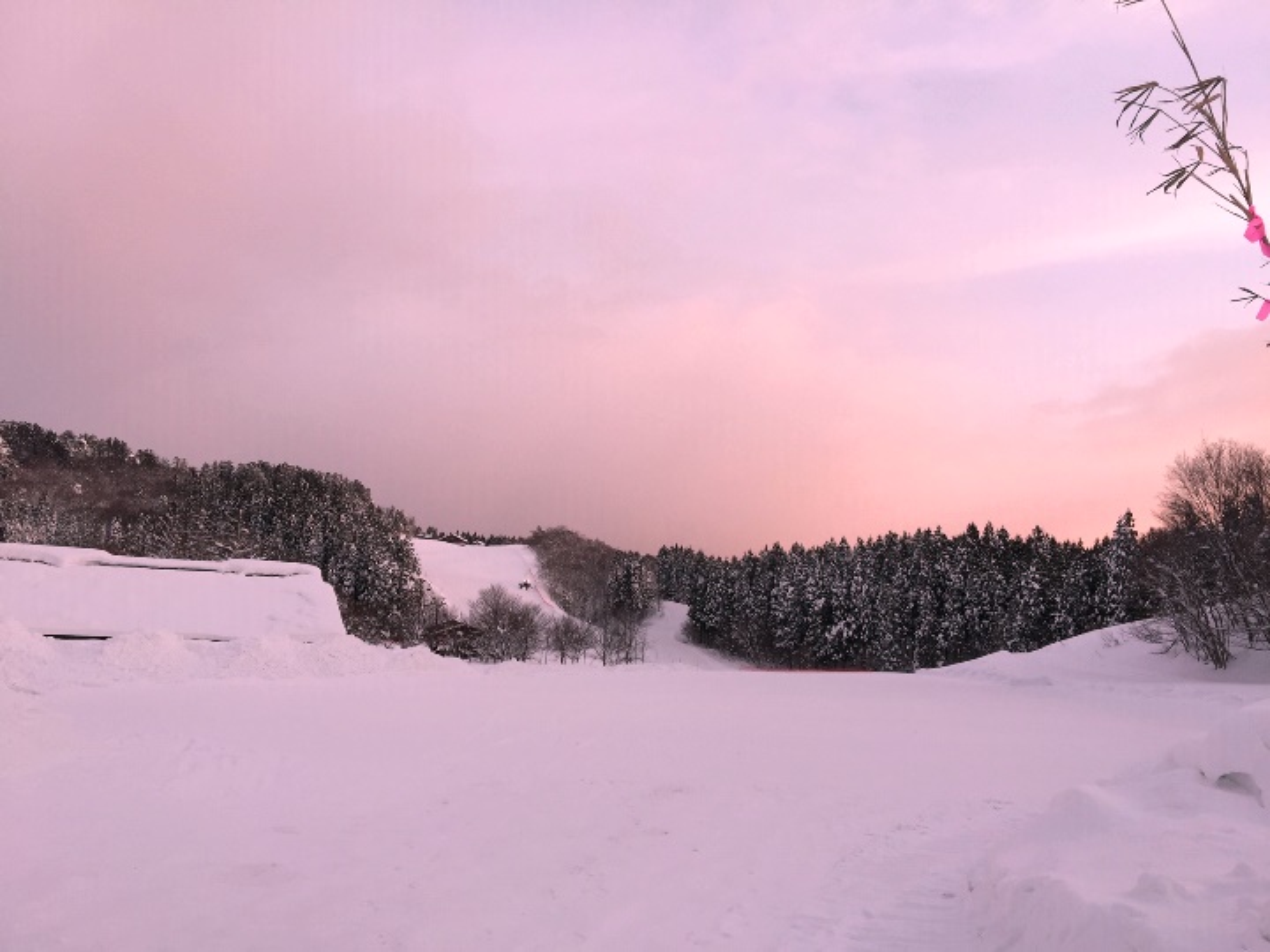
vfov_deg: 48.2
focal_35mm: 29
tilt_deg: +10.5
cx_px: 635
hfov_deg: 61.7
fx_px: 1064
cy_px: 476
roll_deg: -2.6
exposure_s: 1/182
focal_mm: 4.15
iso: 32
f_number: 2.2
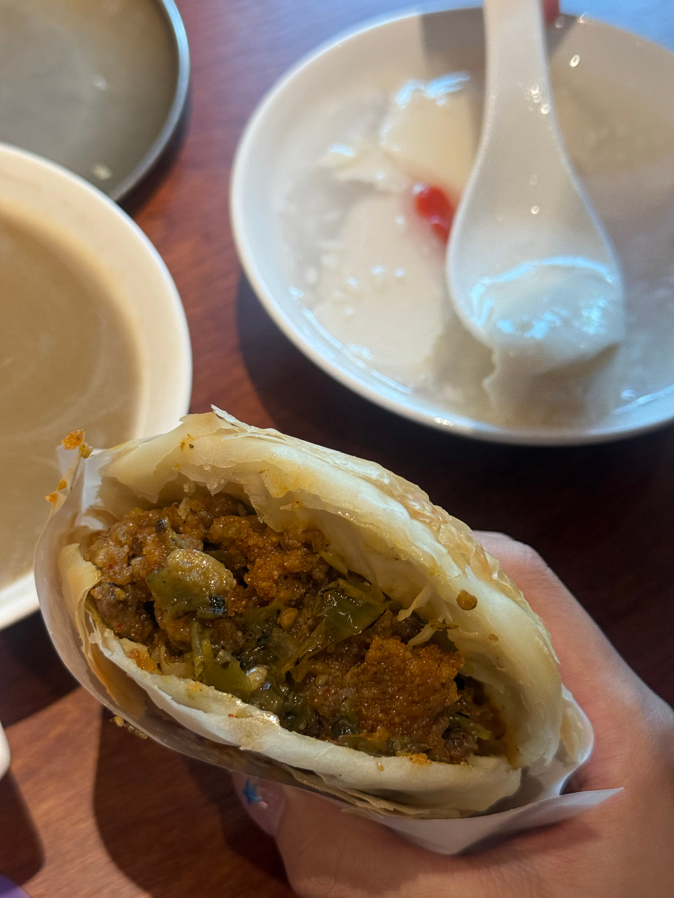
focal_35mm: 48
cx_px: 337
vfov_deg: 39.7
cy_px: 449
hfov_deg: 30.3
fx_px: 1246
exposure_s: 1/100
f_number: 1.78
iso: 80
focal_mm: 6.76
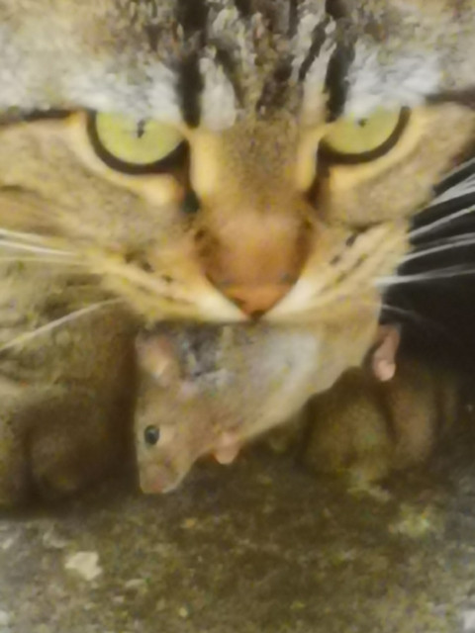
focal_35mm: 802
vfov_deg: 2.5
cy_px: 316
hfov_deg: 1.9
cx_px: 238
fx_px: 14673
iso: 125
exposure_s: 1/50
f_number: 2.4
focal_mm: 7.48
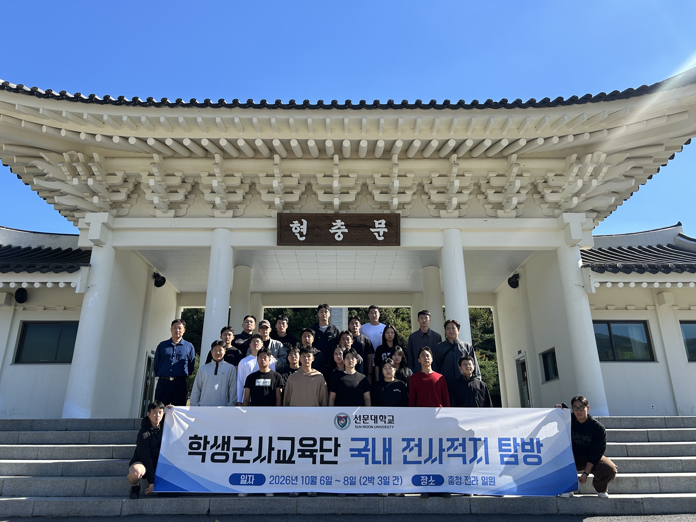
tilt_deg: +20.5
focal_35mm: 26
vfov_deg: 53.1
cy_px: 261
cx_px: 348
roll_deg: +0.5
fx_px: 523
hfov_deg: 67.3
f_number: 1.5
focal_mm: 5.7
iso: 50
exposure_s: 1/2165
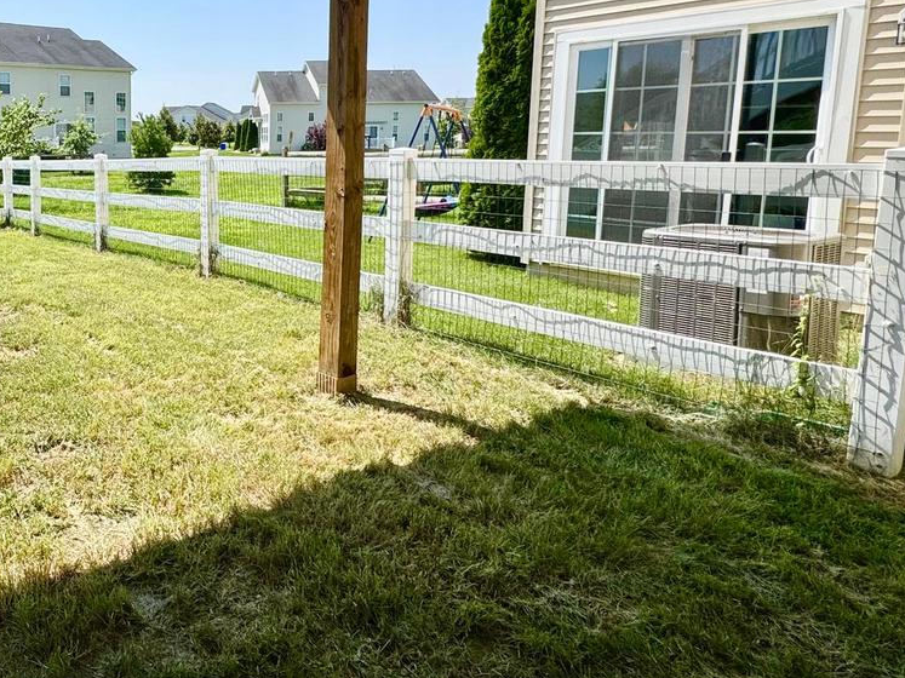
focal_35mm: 27
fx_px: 706
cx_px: 122
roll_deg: +0.5
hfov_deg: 57.8
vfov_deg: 50.3
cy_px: 222
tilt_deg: -7.7
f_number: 2.2
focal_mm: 2.22
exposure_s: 1/2146
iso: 50
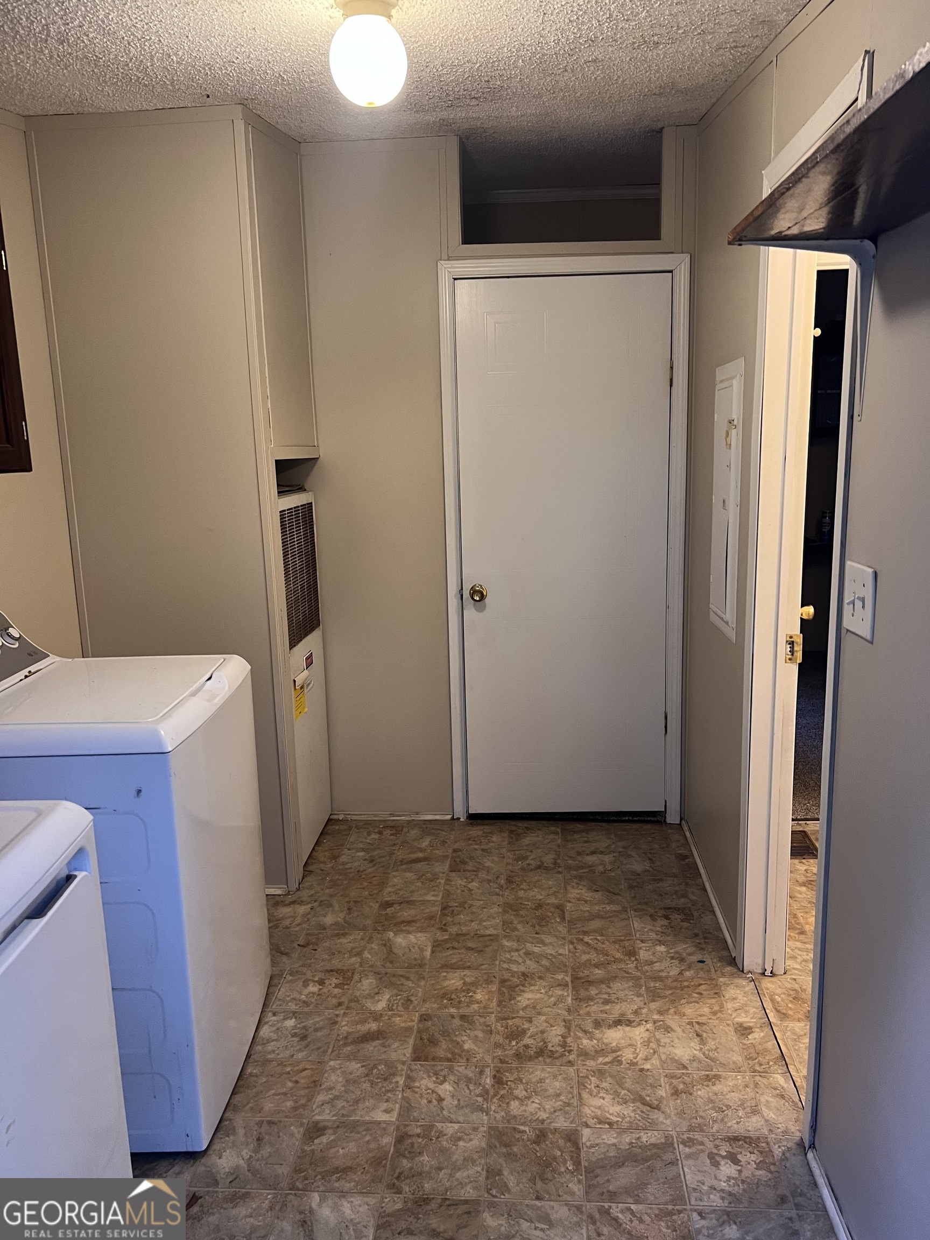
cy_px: 620
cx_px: 465
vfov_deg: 67.3
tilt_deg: -10.3
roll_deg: +0.7
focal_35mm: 26
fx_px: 931
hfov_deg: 53.1
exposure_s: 1/40
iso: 400
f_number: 1.5
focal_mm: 5.7
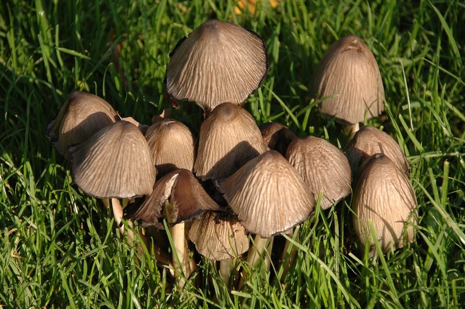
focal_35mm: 135
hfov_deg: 15.2
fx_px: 1741
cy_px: 154
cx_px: 232
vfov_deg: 10.1
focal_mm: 90
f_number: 6.3
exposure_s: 1/200
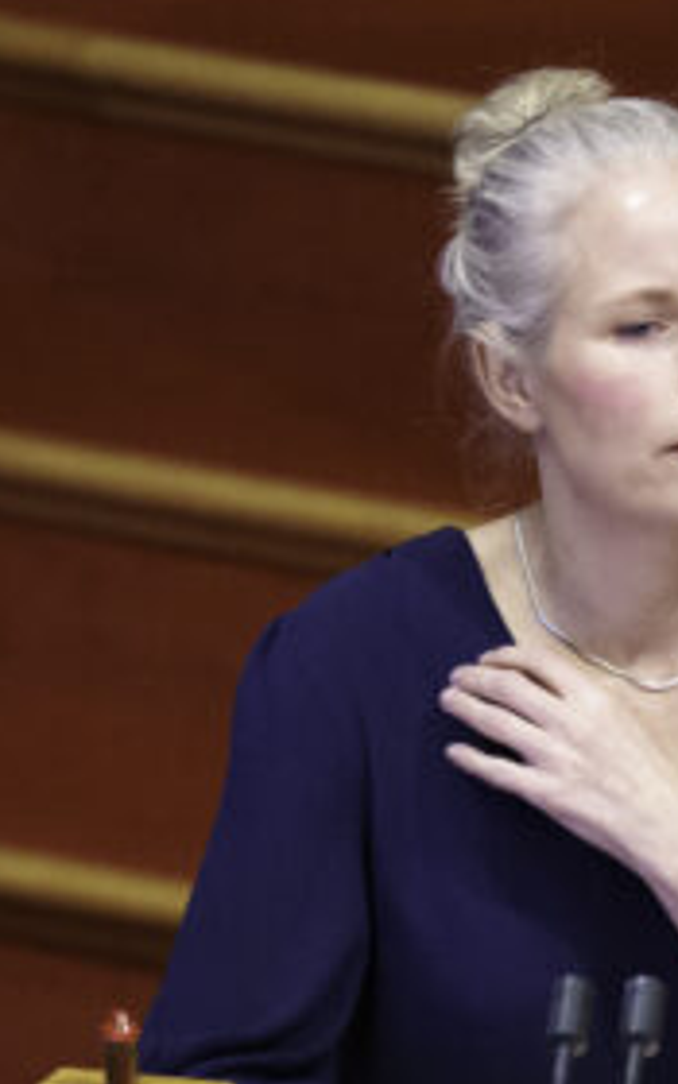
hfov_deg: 2.8
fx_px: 13895
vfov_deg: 4.5
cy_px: 774
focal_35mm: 470
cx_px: 711
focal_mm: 200
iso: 5000
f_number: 2.8
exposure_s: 1/500
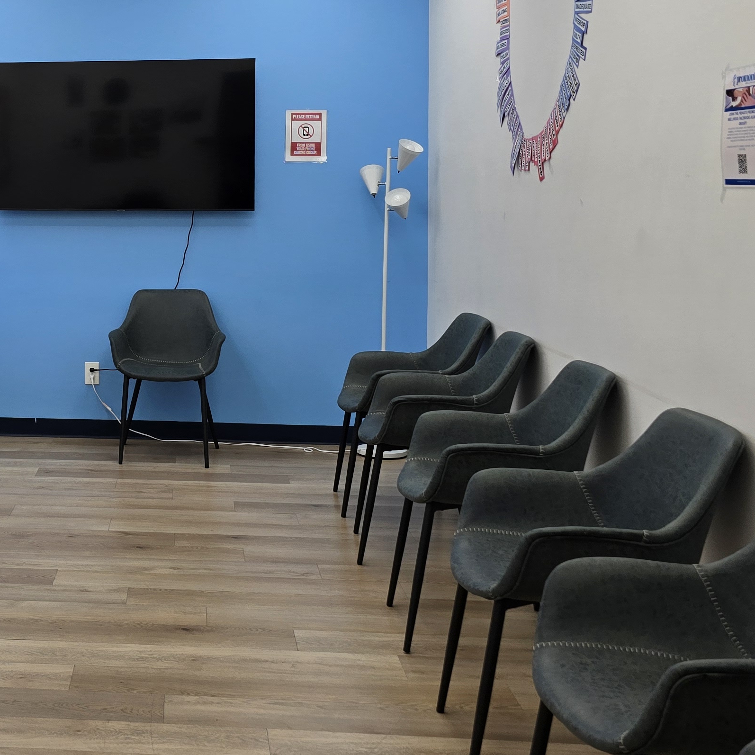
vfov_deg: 33.0
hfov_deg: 31.4
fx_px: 1258
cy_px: 230
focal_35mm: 51
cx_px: 36
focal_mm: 6.3
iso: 50
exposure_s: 1/120
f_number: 1.7
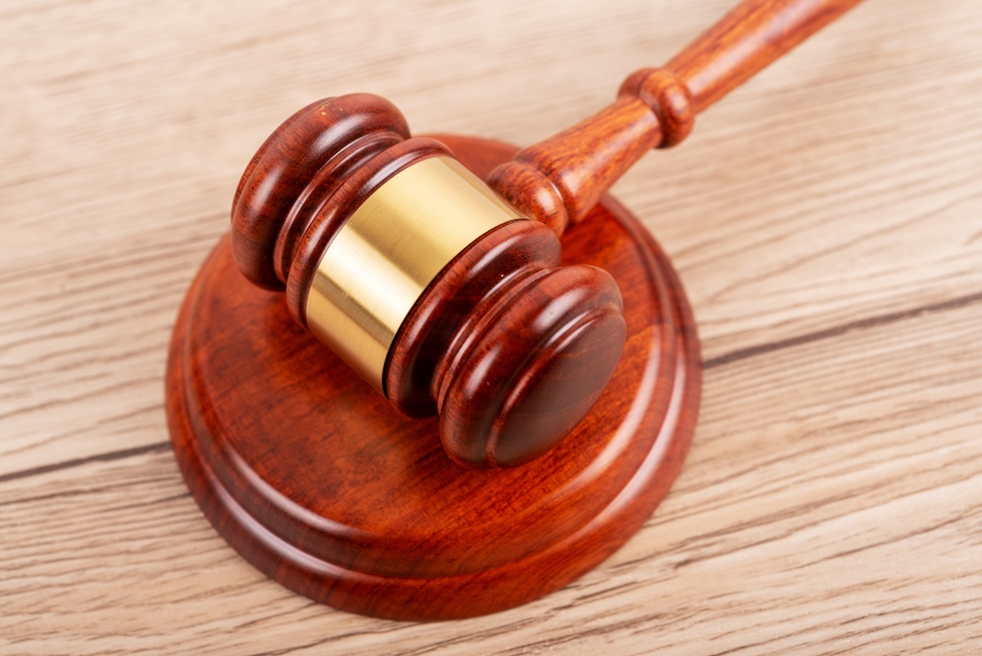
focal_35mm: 60
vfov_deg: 22.6
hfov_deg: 33.4
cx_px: 491
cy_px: 328
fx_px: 1637
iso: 50
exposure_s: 1/160
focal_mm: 60
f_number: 8
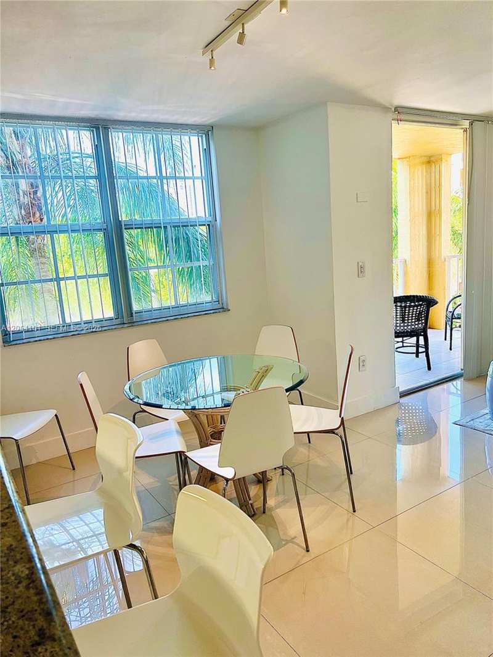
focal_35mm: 26
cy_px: 328
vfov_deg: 67.3
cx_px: 246
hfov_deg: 53.1
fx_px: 494
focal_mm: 5.7
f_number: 1.5
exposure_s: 1/200
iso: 40
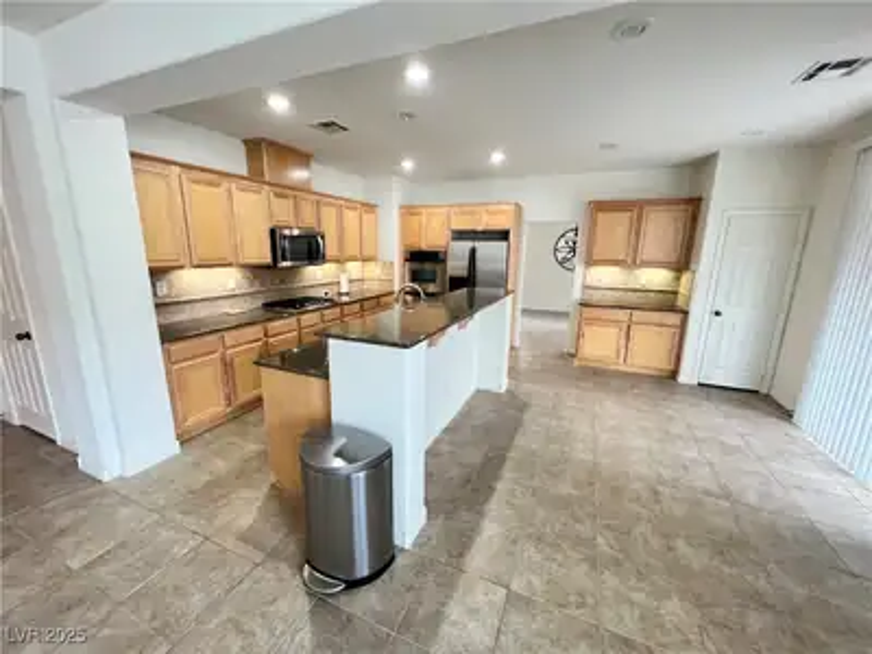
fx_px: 327
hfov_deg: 106.2
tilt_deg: -12.5
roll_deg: -0.6
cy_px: 327
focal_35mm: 13
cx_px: 436
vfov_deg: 89.9
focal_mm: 1.57
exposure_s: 1/60
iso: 250
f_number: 1.8
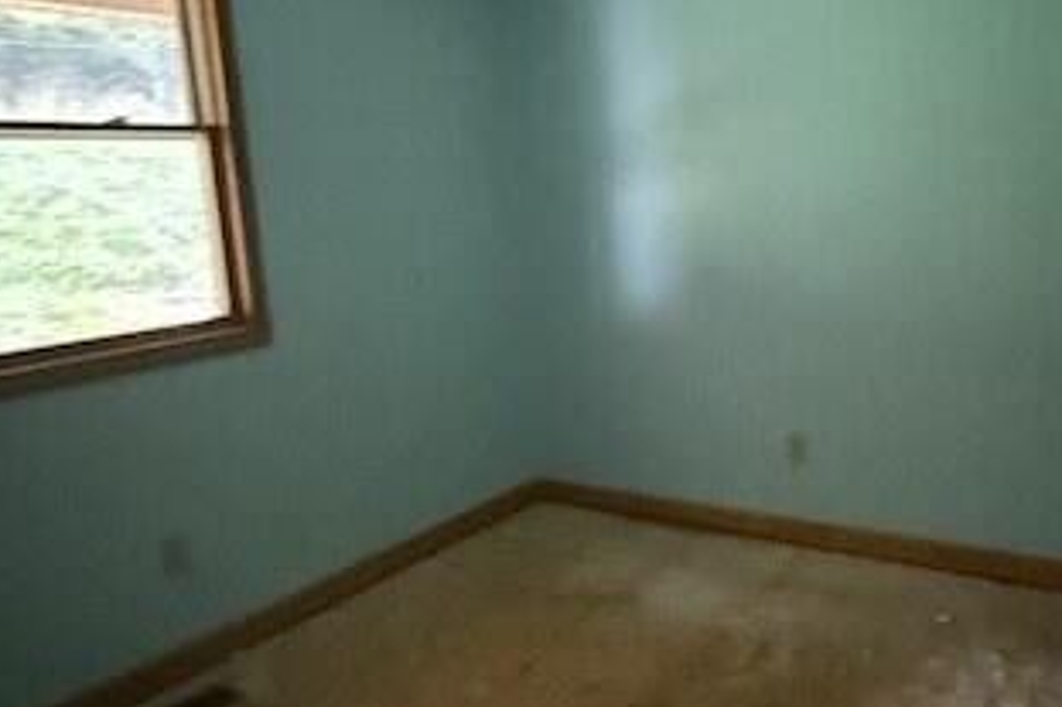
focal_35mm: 30
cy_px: 321
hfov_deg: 61.9
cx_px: 574
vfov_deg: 43.5
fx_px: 884
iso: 1600
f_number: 2.2
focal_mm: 2.22
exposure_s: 1/30
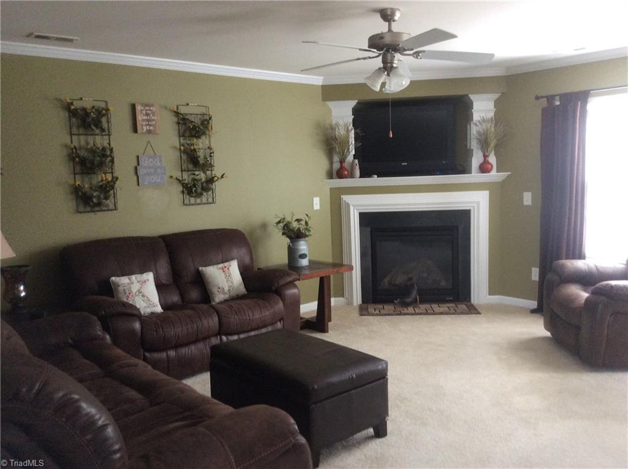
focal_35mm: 32
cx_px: 314
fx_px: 579
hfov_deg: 56.9
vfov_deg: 44.0
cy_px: 234
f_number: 2.4
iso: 125
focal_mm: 3.3
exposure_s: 1/24
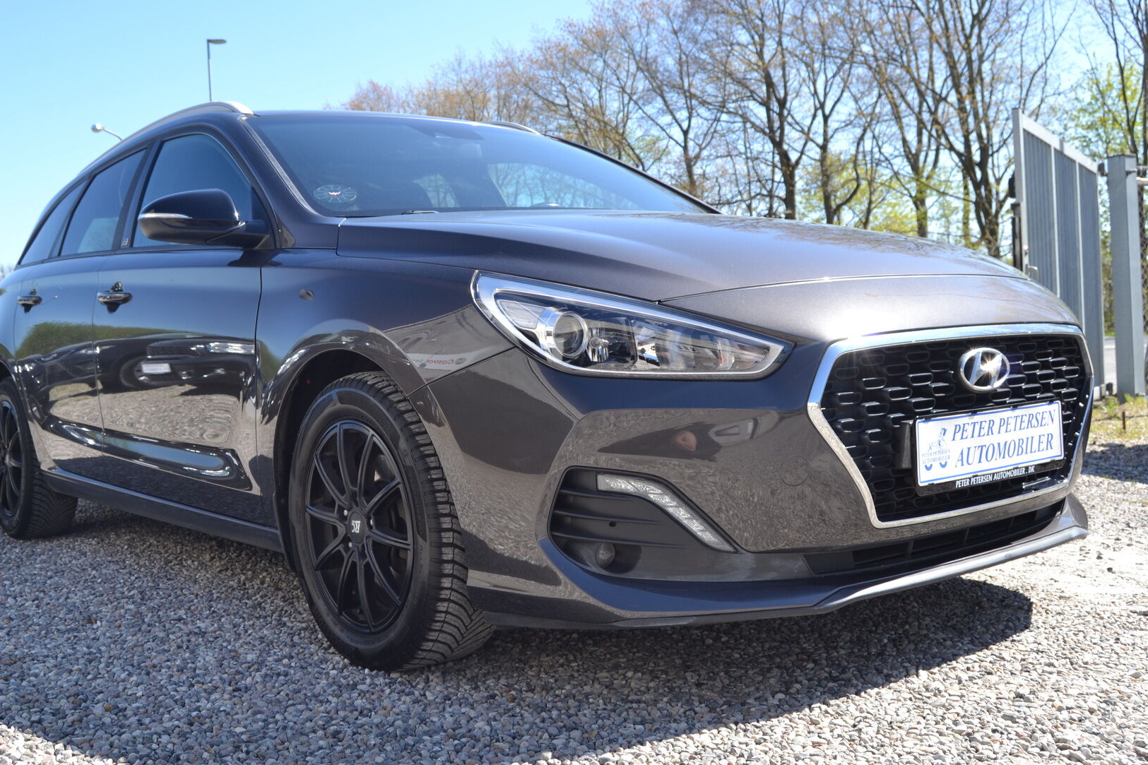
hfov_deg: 49.5
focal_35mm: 39
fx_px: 1243
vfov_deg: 34.2
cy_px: 355
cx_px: 514
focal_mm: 22
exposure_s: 1/200
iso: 100
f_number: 7.1
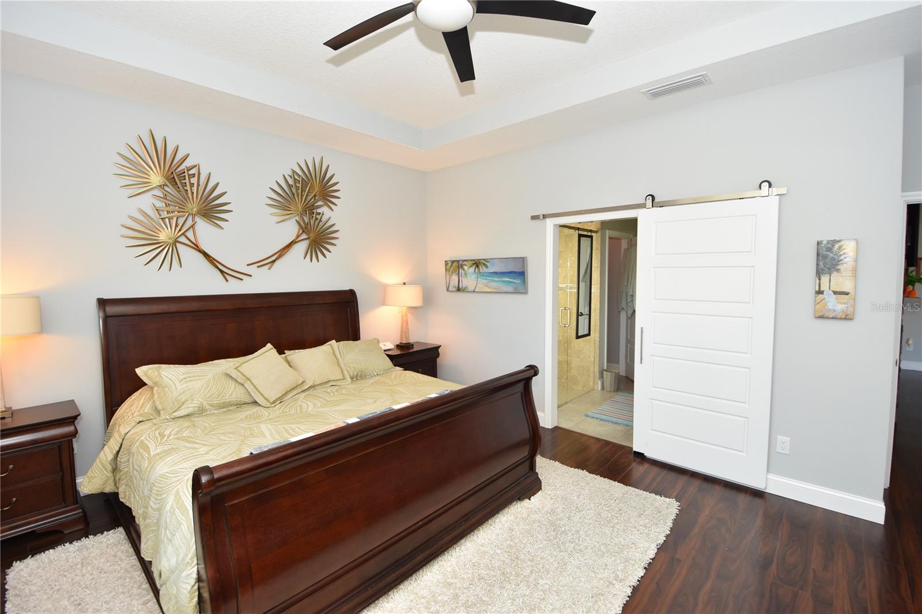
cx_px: 461
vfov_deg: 77.3
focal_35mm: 15
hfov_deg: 100.4
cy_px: 307
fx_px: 384
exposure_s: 1/60
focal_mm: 10
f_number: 4
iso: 450
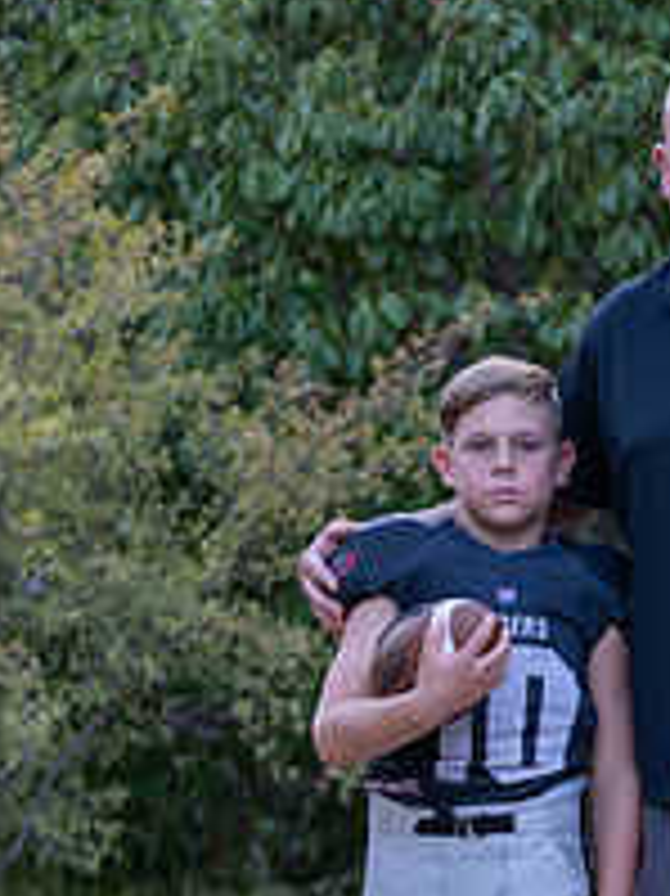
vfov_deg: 10.1
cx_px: 715
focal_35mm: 196
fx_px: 5064
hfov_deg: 7.5
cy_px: 660
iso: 640
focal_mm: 70
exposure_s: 1/320
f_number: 2.8
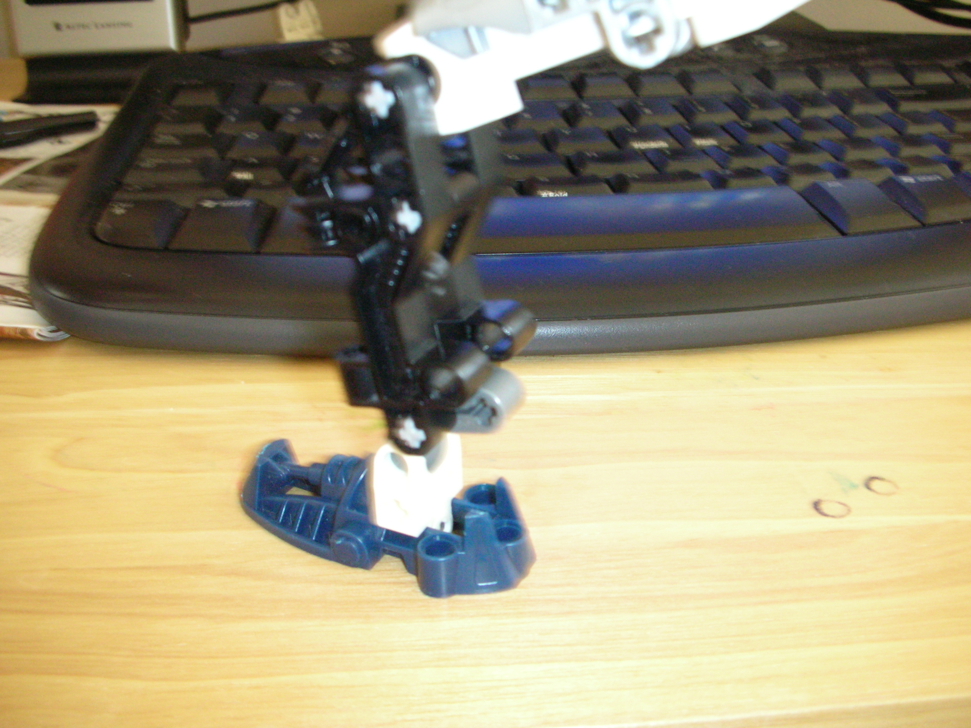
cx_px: 486
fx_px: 982
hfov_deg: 52.6
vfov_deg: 40.7
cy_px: 364
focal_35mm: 35
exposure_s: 1/3.6
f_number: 3
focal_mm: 5.8
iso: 200
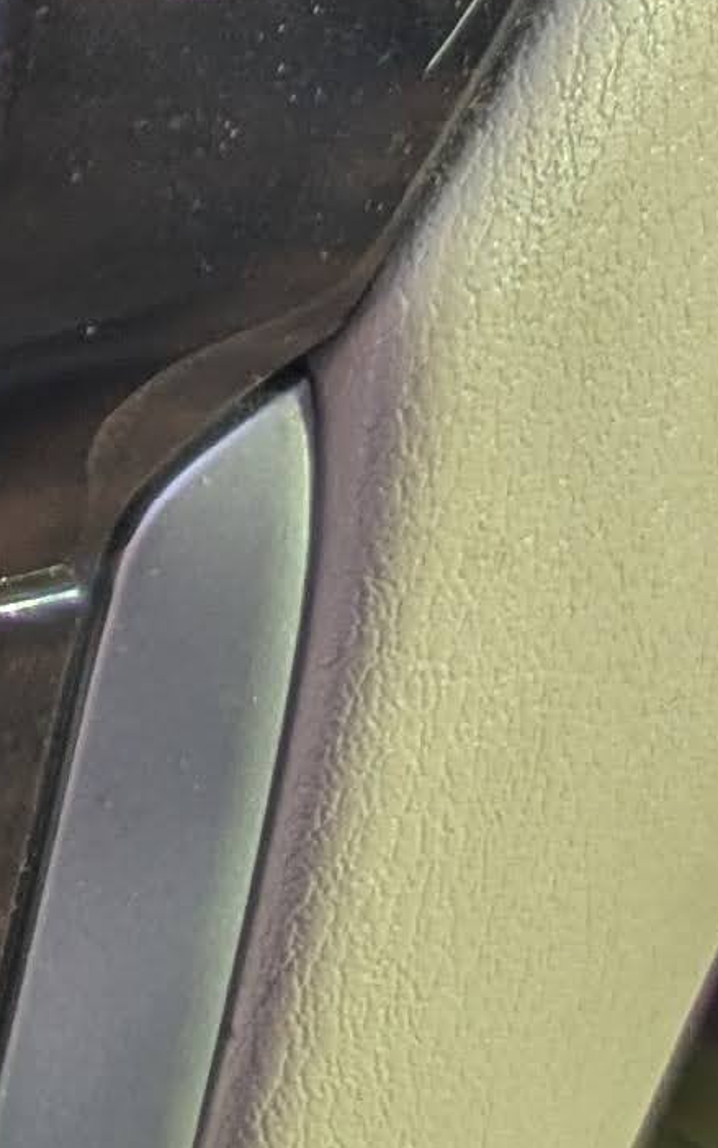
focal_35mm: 148
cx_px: -2437
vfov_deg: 12.3
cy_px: -1226
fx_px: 4632
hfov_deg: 6.5
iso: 18
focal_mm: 6.9
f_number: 1.68
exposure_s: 1/96.2
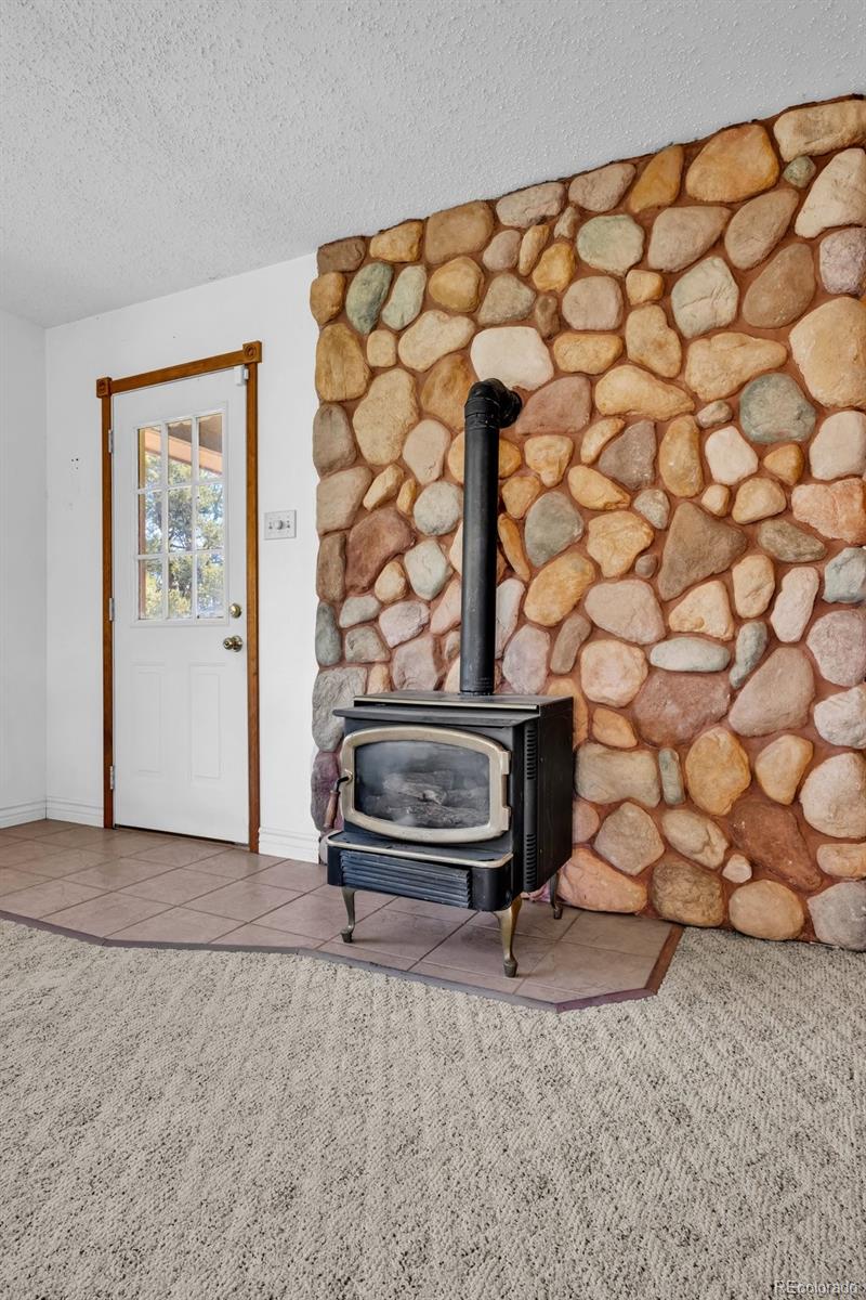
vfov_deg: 84.0
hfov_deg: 61.9
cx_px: 433
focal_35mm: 20
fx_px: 722
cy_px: 650
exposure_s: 1/6
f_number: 8
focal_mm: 20
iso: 200
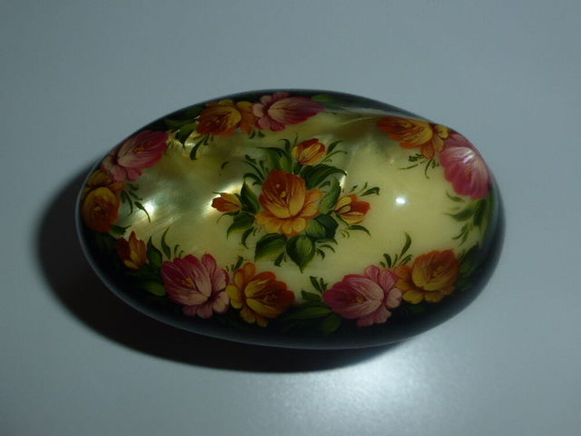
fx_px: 822
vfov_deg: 29.7
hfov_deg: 38.9
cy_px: 218
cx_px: 290
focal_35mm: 49
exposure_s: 1/60
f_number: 4.2
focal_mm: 8.5
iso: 125
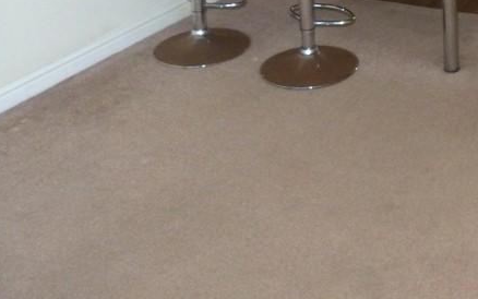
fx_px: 808
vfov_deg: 19.3
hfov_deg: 29.2
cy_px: -94
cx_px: 548
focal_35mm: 62
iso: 250
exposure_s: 1/60
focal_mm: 4.5
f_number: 2.8
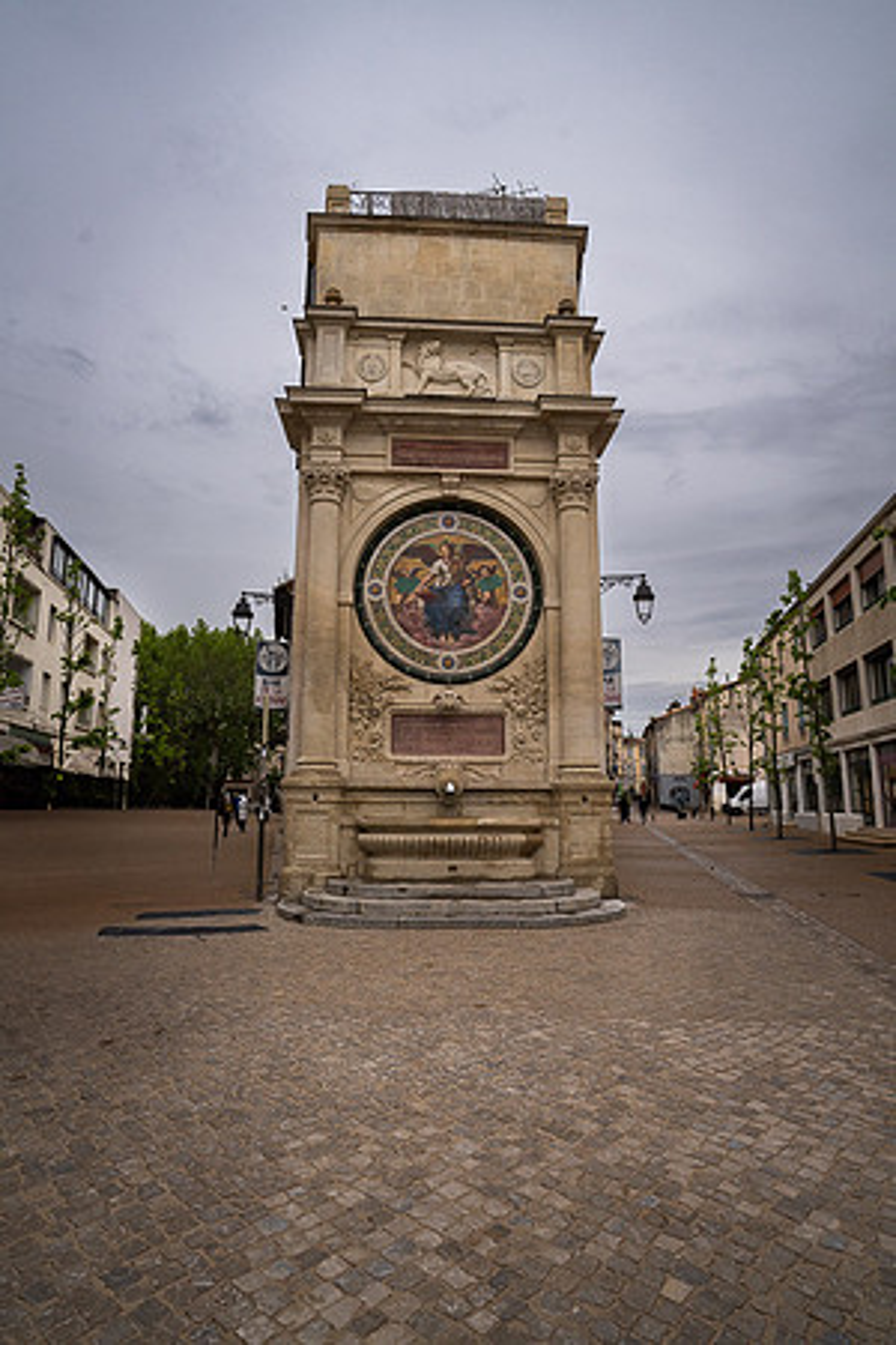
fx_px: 747
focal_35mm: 20
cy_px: 672
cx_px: 448
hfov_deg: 61.9
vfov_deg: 84.0
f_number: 8
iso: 1600
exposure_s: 1/1600
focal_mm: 20
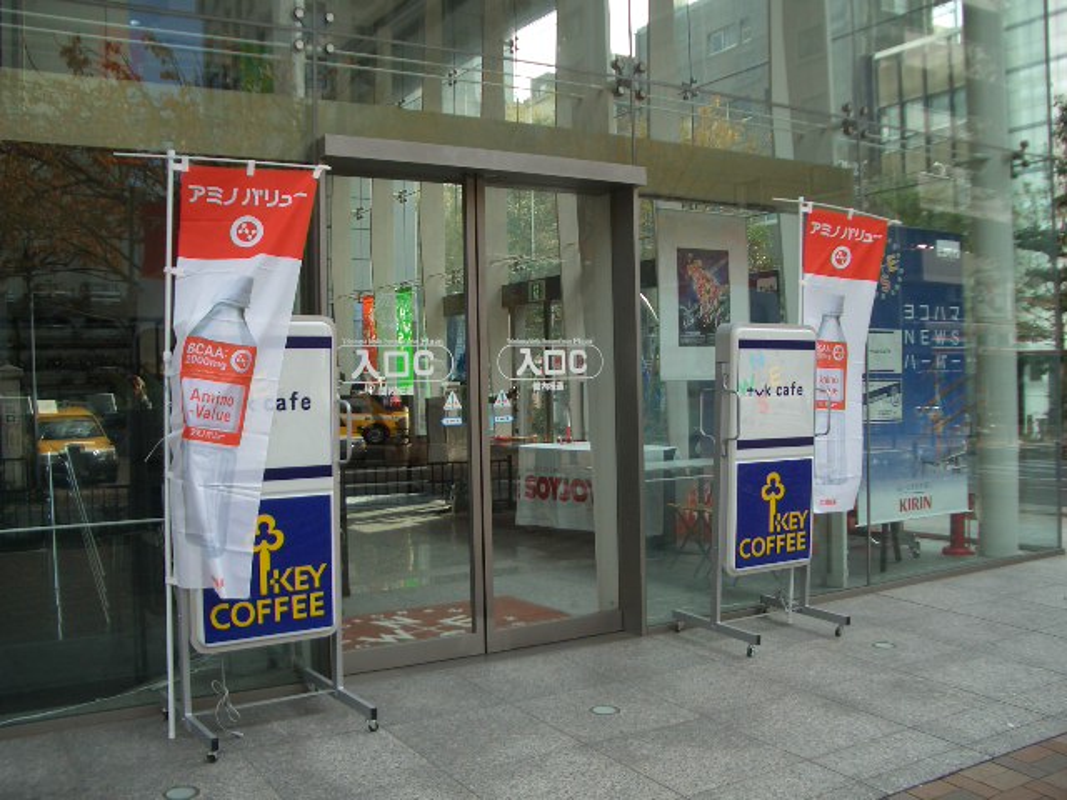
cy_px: 400
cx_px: 534
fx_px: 1079
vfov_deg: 40.7
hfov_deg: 52.6
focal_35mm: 35
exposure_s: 1/400
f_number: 2.6
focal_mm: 5.8
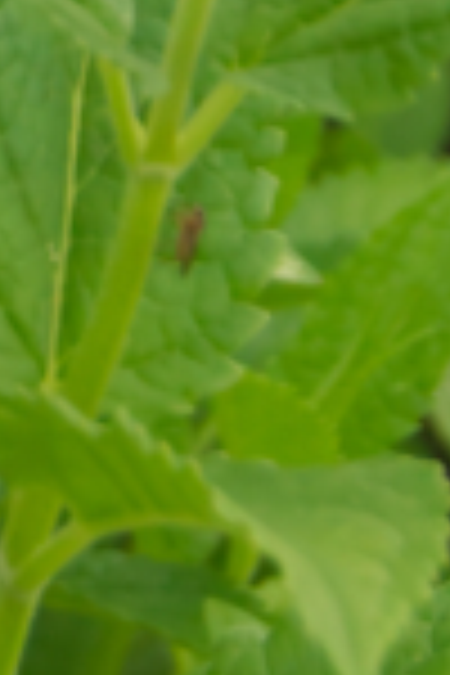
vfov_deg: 3.1
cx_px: -1242
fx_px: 12393
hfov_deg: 2.1
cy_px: -990
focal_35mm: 661
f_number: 8
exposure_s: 1/100
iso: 640
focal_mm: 55
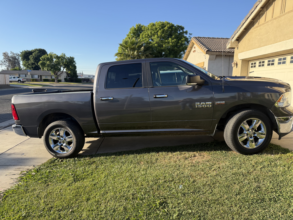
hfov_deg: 71.6
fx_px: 203
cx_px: 146
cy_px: 110
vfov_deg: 56.8
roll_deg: -1.4
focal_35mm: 24
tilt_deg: -8.0
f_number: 1.78
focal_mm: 6.76
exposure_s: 1/2053
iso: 100
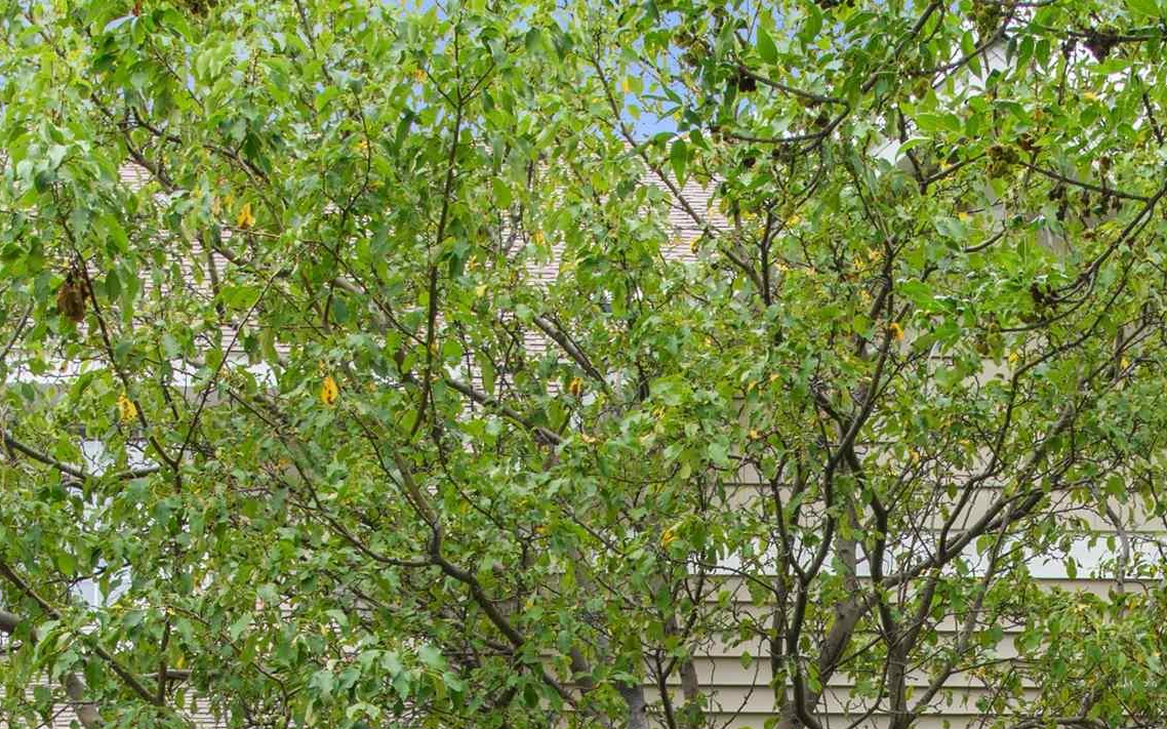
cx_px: 280
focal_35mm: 66
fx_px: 2099
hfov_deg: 30.5
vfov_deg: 18.6
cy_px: 885
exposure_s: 1/40
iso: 200
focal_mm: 24
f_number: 8
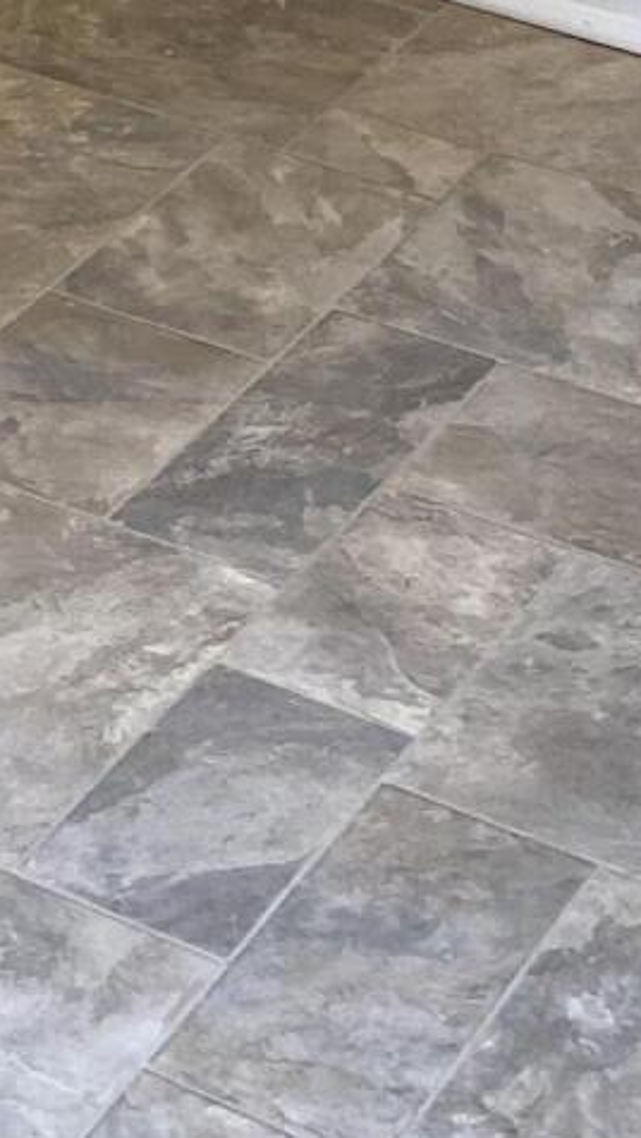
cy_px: -842
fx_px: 3593
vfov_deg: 15.7
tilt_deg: -10.7
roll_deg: +0.0
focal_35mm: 119
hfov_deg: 10.2
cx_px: 165
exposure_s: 1/60
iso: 125
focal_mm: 4.25
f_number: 1.8
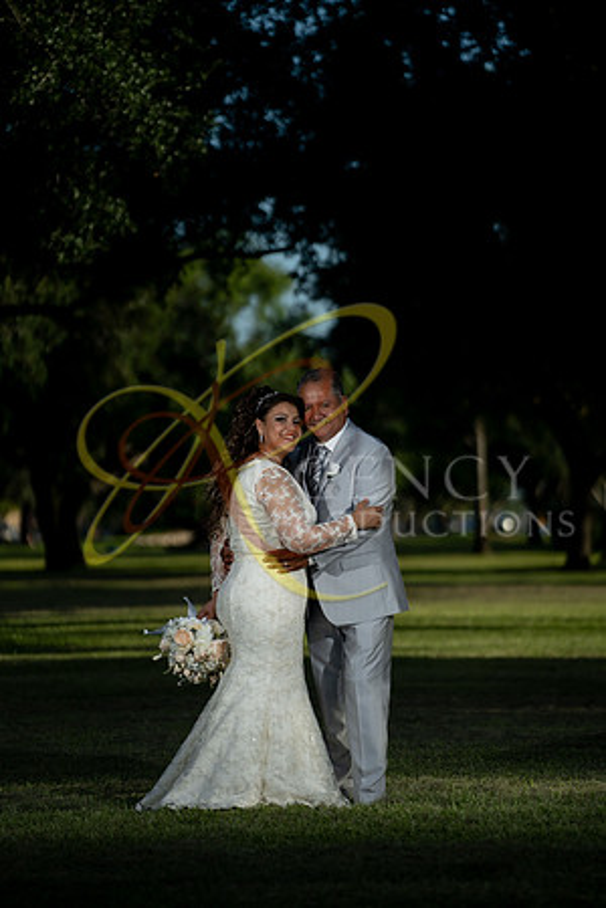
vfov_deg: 13.7
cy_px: 454
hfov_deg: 9.1
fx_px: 3787
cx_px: 303
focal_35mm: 150
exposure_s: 1/5000
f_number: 2.8
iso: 320
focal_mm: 150
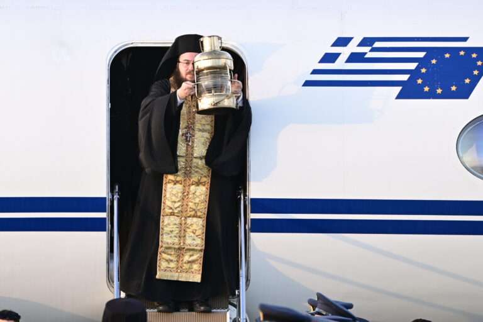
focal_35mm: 300
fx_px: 4025
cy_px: 161
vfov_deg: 4.6
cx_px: 242
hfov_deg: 6.9
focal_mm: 300
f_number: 5
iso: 500
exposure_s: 1/640
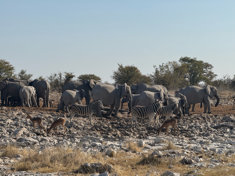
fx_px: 815
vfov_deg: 12.3
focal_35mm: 120
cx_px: 118
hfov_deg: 16.4
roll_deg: +0.1
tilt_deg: +0.2
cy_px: 88
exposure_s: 1/2439
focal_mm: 15.66
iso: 50
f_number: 2.8
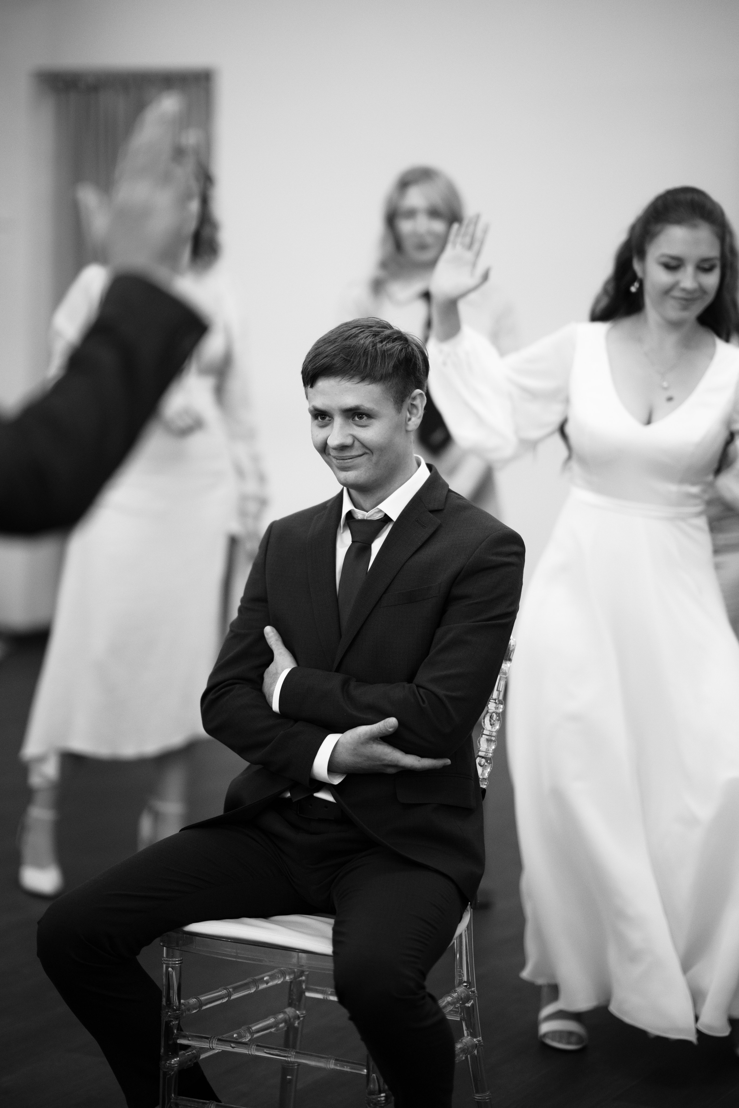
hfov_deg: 16.1
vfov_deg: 23.9
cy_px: 554
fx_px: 2617
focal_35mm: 85
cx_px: 370
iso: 1600
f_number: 1.4
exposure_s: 1/320
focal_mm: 85
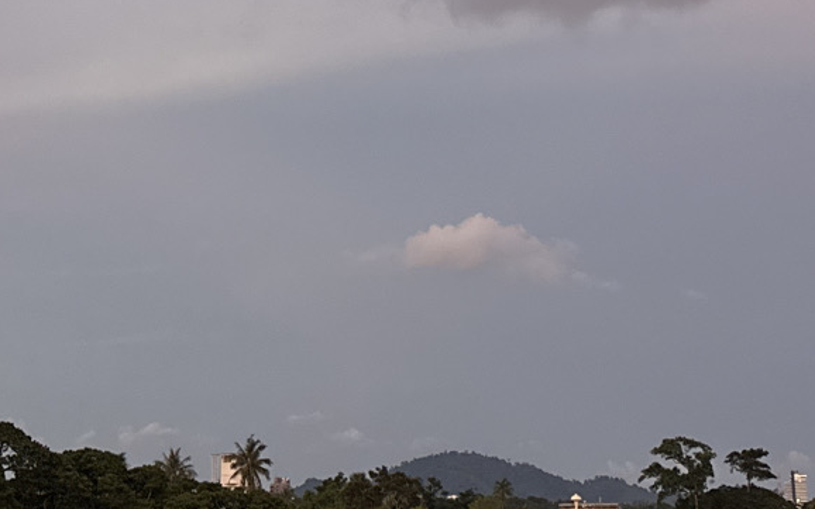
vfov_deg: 14.0
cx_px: 392
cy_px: -235
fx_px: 1954
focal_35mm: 88
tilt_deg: +20.4
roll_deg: +0.9
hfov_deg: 23.6
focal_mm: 6.86
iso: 250
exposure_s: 1/74
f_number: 1.78
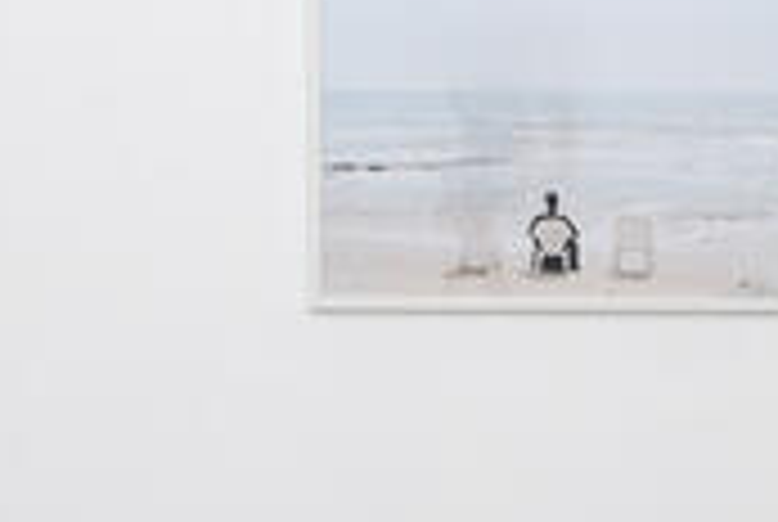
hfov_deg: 10.2
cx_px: 567
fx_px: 4373
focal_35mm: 202
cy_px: 205
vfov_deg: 6.8
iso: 100
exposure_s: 1/13
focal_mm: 35
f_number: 8
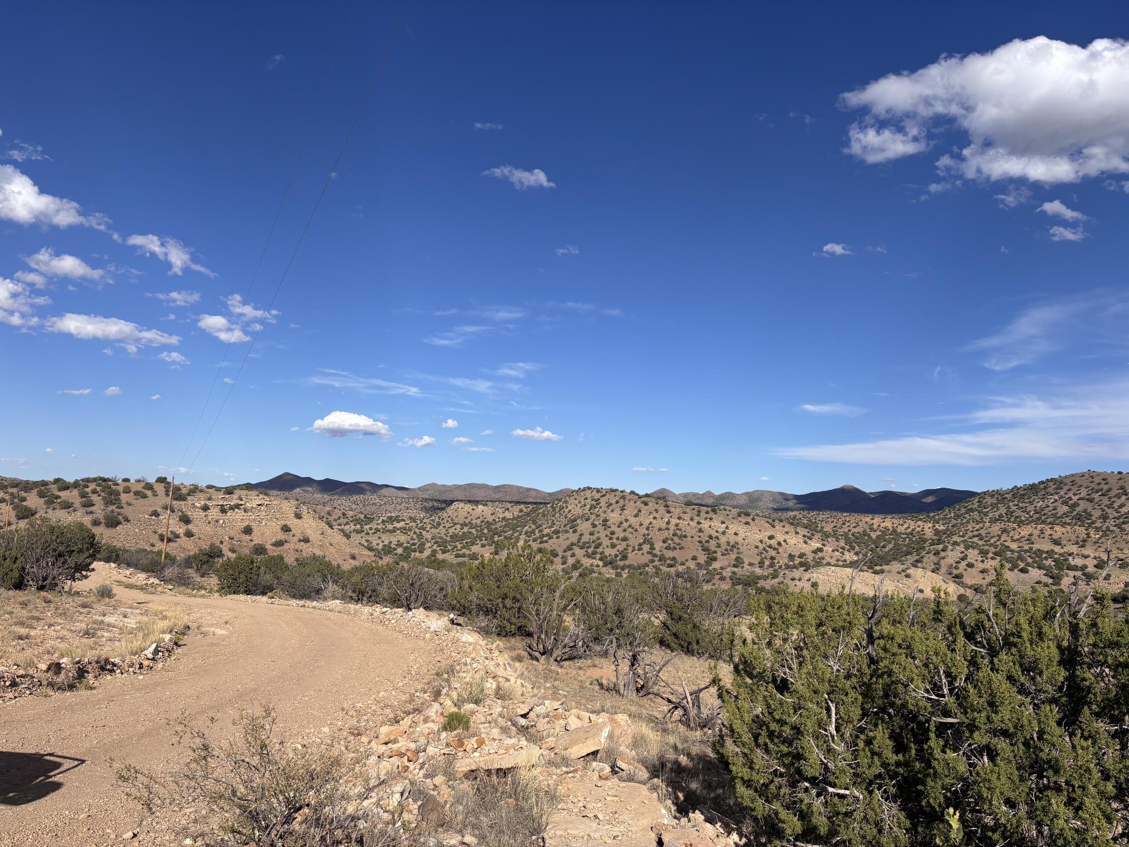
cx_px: 564
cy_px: 424
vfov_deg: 53.1
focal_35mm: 26
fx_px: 848
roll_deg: -2.5
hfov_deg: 67.3
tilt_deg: +6.0
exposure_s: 1/5348
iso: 50
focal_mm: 5.96
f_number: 1.6
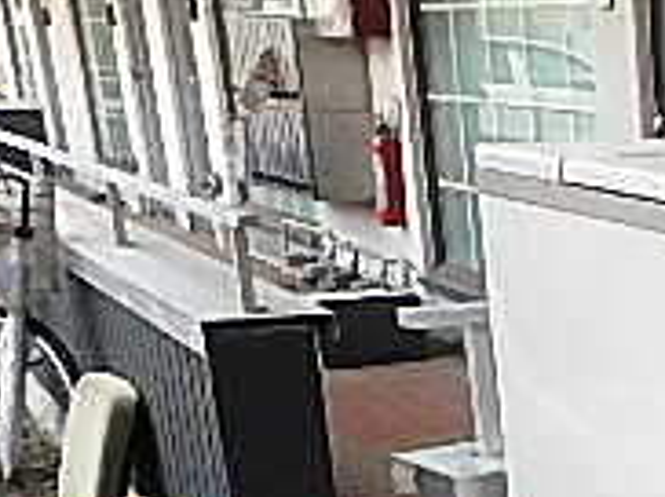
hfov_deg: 21.2
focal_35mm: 74
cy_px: 581
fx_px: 1420
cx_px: 1063
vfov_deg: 18.9
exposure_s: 1/125
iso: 125
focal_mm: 3.7
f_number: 3.5
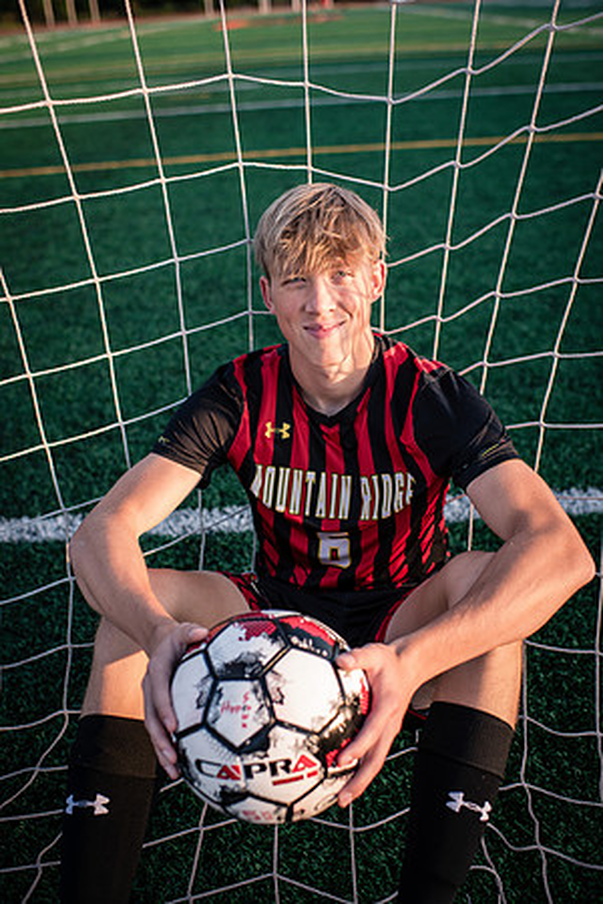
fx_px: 879
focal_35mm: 35
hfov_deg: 37.9
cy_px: 452
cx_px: 302
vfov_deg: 54.4
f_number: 2.8
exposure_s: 1/640
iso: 320
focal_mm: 35
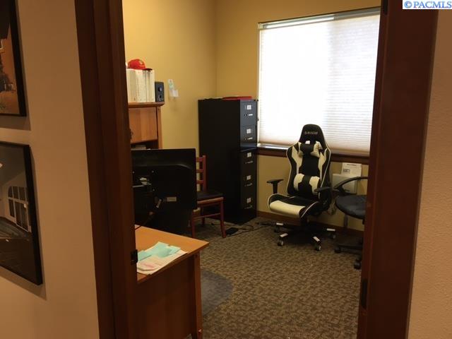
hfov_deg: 61.7
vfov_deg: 48.2
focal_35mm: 29
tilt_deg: -9.5
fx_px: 379
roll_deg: +1.6
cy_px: 170
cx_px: 226
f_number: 2.2
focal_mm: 4.15
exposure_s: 1/30
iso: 50
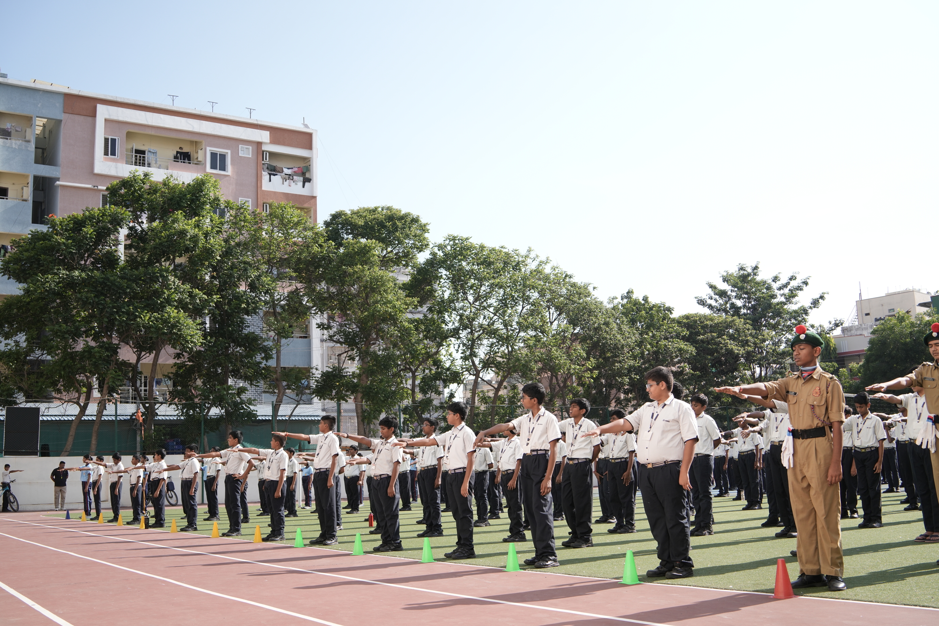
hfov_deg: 54.4
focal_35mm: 35
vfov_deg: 37.9
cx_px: 470
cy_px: 313
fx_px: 913
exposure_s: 1/400
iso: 250
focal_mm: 35
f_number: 8
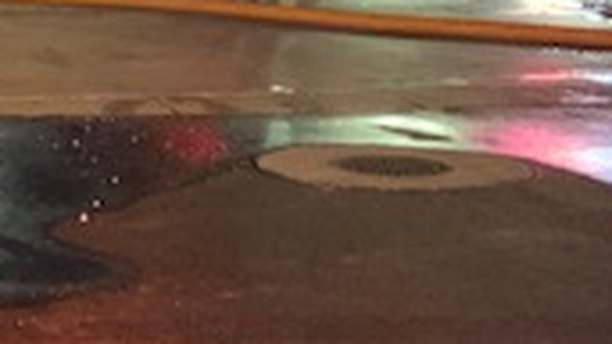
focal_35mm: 118
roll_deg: +0.9
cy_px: -219
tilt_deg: +3.7
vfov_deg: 9.9
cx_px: -25
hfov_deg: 17.7
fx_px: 1914
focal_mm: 3
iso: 320
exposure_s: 1/34
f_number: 1.8
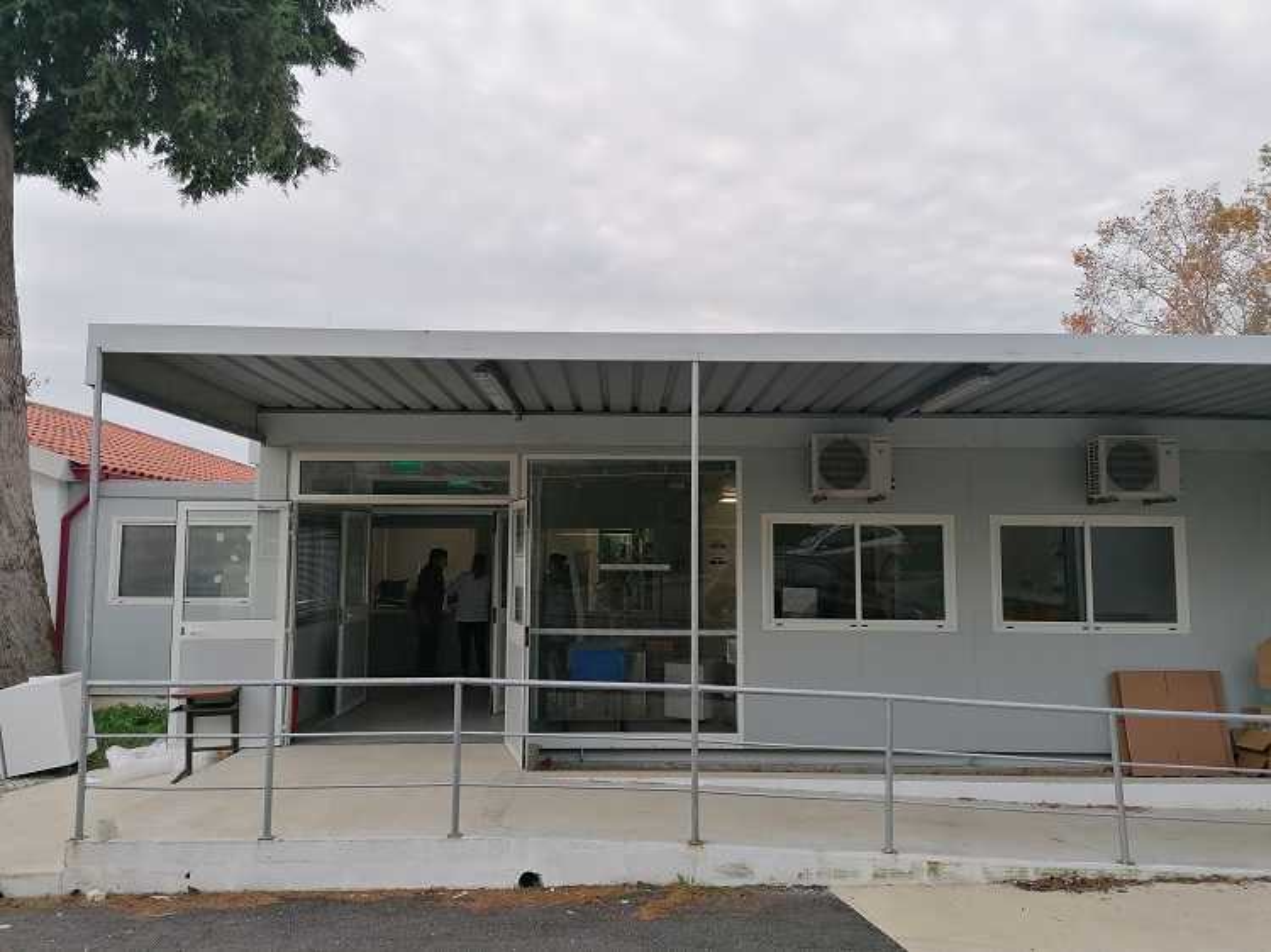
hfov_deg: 65.3
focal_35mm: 27
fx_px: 991
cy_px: 476
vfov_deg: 51.3
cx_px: 636
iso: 50
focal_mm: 4.75
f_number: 1.8
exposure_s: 1/219
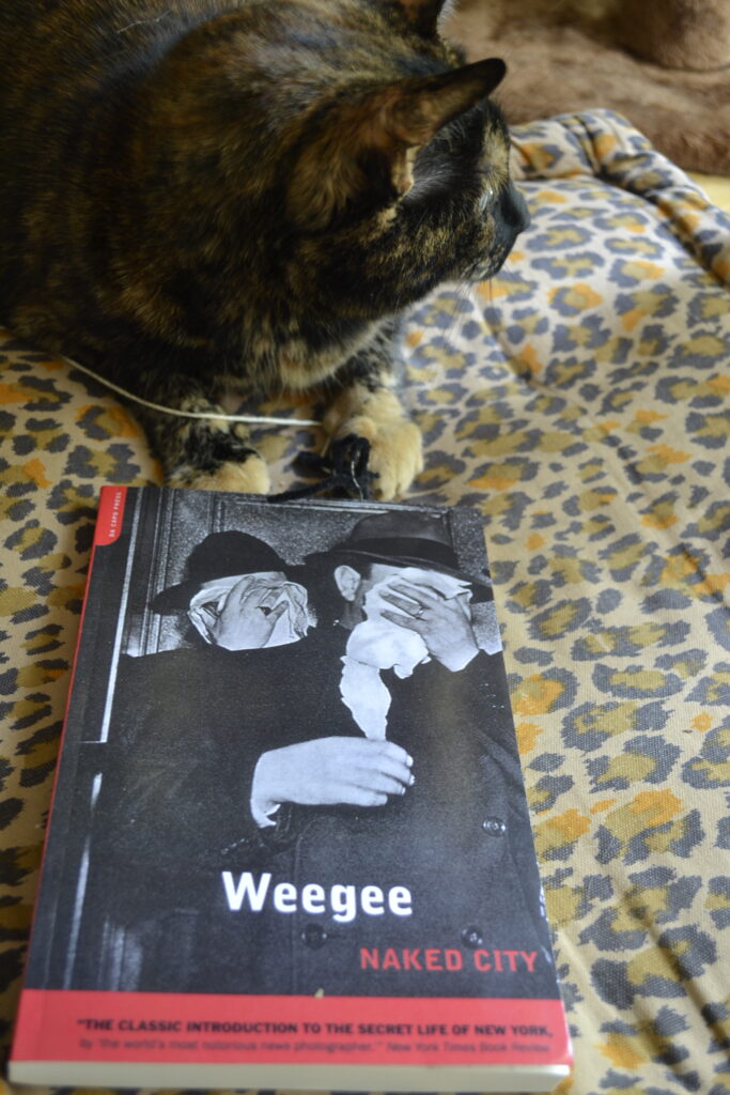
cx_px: 365
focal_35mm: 39
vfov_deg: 49.5
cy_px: 548
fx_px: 1186
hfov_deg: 34.2
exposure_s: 1/4
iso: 400
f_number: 4.2
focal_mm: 26
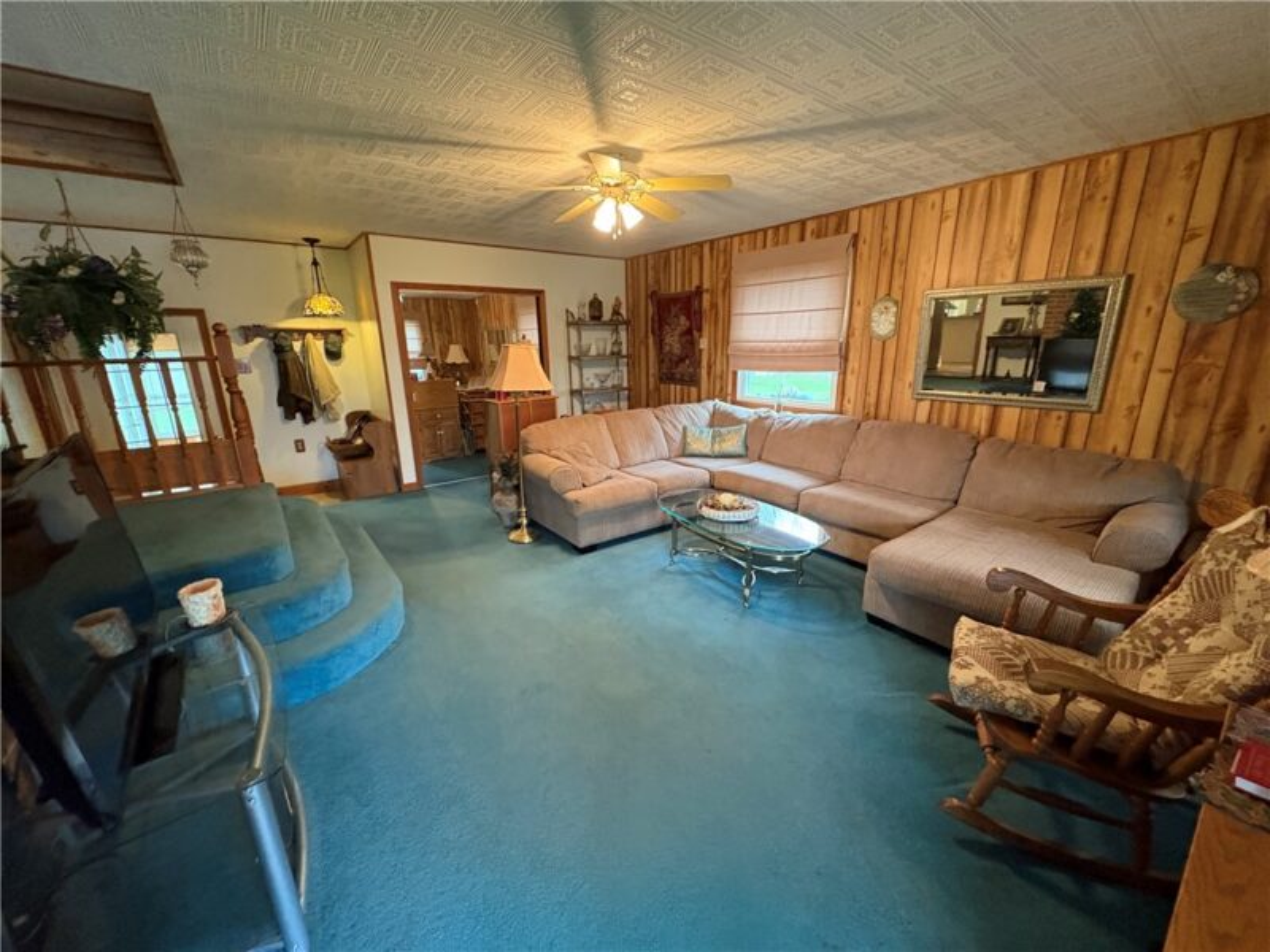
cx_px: 635
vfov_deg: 85.7
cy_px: 476
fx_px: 514
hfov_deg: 102.1
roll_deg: +1.3
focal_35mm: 14
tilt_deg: -14.3
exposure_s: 1/60
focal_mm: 2.22
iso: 800
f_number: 2.2
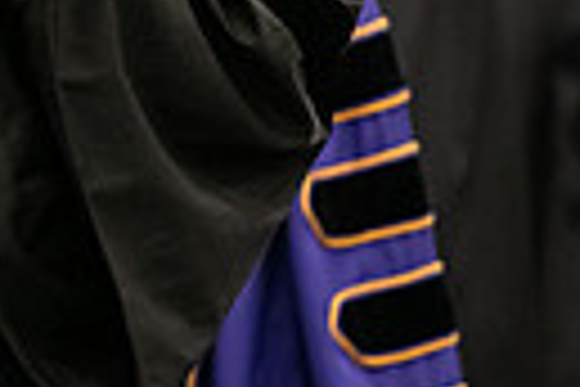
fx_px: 13081
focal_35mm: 812
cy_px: -209
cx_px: -99
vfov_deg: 1.7
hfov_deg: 2.5
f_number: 3.2
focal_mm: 180
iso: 3200
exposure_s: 1/200
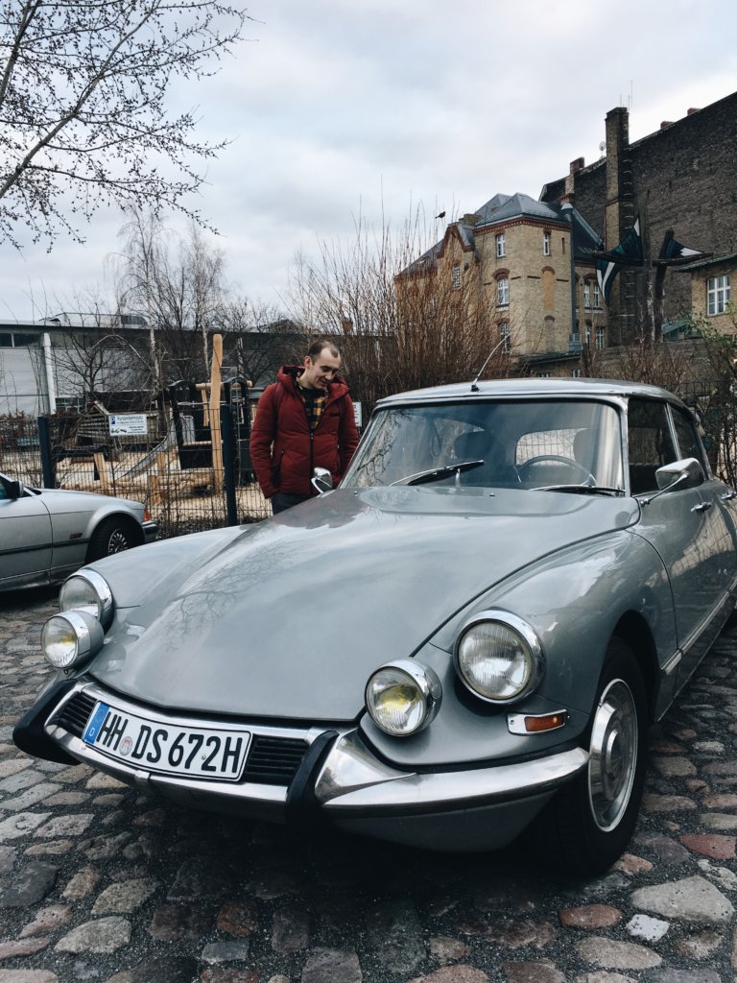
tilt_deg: -4.7
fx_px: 823
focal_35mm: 29
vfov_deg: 61.7
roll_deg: +3.5
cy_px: 492
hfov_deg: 48.2
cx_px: 368
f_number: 2.2
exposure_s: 1/100
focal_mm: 4.15
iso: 25
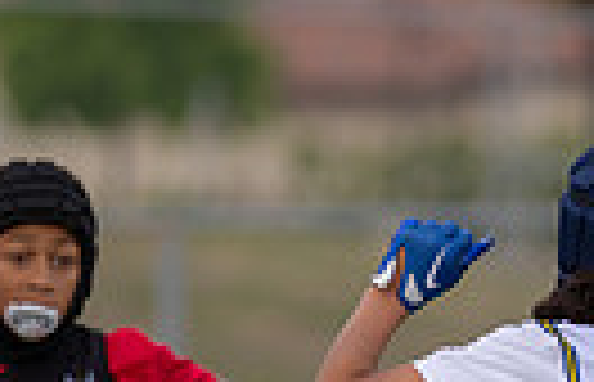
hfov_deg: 2.0
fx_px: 16916
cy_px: 644
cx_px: 746
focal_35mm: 1036
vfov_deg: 1.3
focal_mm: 200
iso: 100
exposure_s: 1/1250
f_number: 2.8
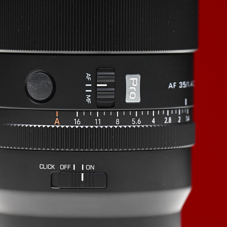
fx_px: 2485
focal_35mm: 335
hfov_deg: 5.2
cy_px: 114
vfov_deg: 5.2
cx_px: 90
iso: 800
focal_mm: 175
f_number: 6.3
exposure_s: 1/60
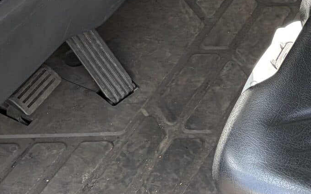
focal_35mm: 104
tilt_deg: -30.7
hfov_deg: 19.7
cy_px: -146
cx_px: 260
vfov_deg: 11.7
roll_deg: +3.7
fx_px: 882
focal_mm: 5.96
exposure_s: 1/173
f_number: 1.6
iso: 50
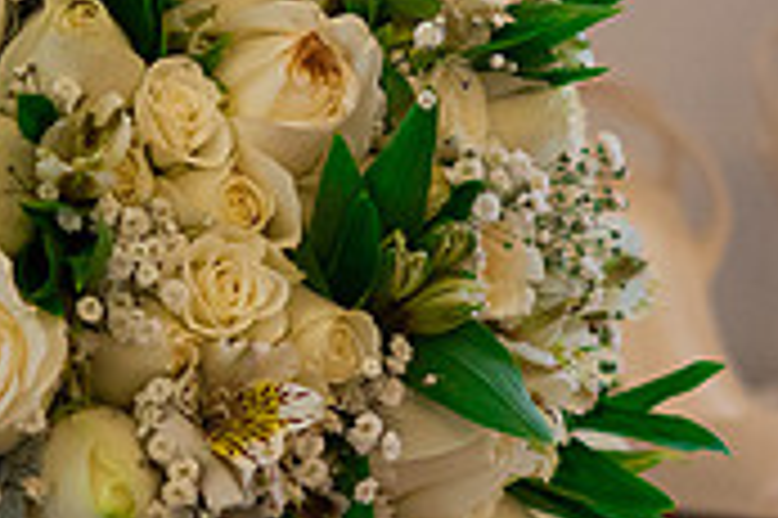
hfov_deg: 10.2
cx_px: 355
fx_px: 4340
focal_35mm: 201
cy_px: 250
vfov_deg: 6.8
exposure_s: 1/125
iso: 2000
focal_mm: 60
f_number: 3.2
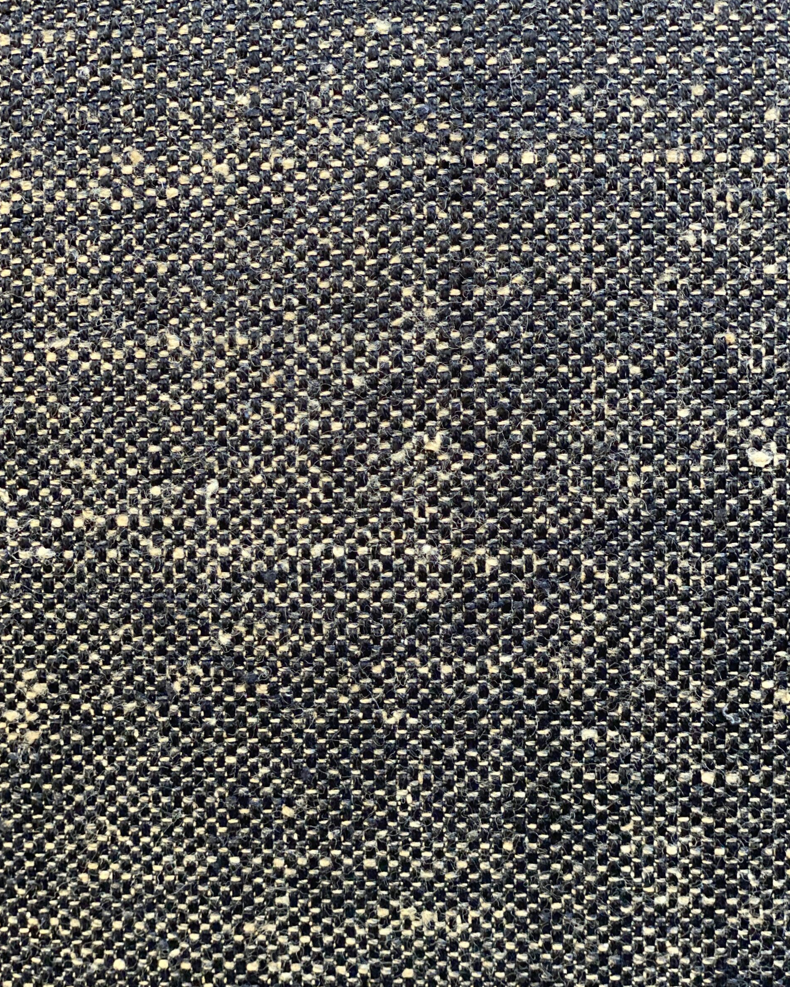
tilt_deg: -18.5
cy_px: 476
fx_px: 1607
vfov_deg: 34.1
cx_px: 399
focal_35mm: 55
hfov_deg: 27.6
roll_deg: +1.4
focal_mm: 6
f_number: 2
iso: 250
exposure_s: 1/83
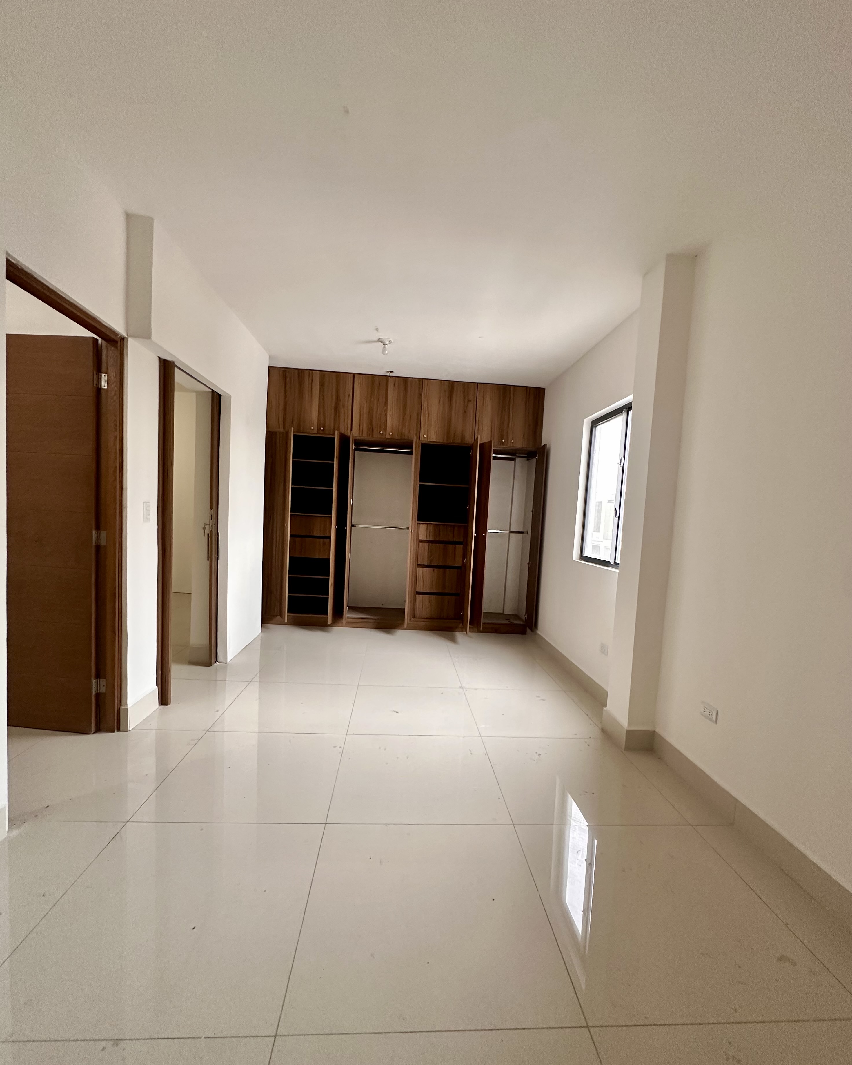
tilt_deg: -4.3
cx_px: 429
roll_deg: -4.5
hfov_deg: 84.0
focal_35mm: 15
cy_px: 553
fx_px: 473
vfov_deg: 96.7
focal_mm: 2.22
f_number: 2.2
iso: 250
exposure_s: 1/120
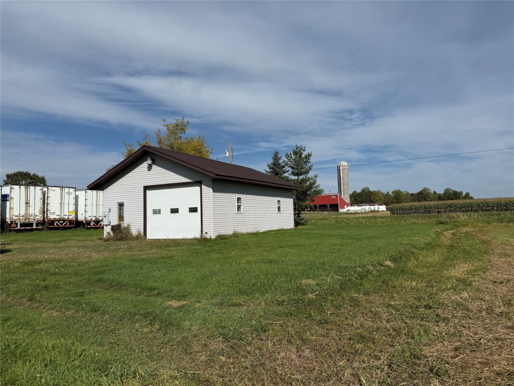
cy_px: 193
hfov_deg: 71.6
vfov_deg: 56.8
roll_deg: +1.6
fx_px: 356
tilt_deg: +3.9
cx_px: 257
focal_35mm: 24
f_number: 1.78
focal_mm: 6.76
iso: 80
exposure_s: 1/9091
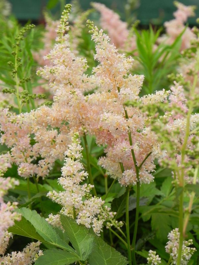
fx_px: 1104
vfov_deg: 13.7
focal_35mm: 144
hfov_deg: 10.3
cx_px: 100
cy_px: 132
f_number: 5
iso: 160
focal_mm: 25.7
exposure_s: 1/320
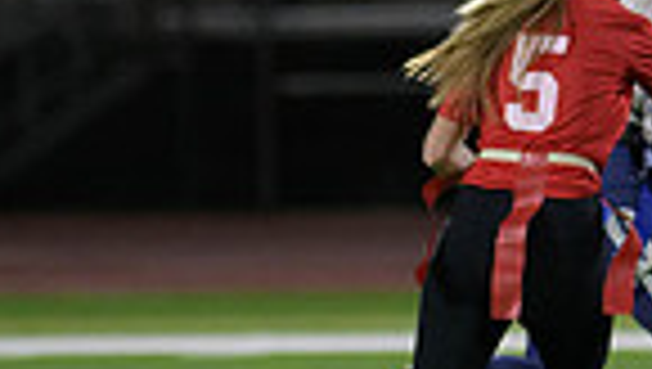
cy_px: 155
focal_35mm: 838
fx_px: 14506
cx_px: 531
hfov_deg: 2.6
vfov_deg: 1.5
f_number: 2.8
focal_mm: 200
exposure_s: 1/640
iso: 2500
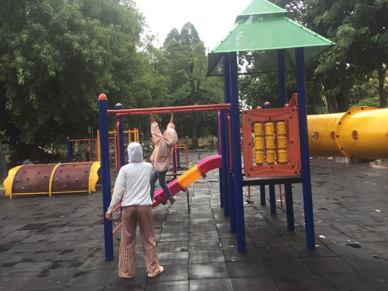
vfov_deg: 48.2
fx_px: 325
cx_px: 194
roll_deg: +0.4
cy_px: 146
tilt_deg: -0.4
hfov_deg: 61.7
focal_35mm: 29
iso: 32
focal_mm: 4.15
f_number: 2.2
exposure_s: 1/100
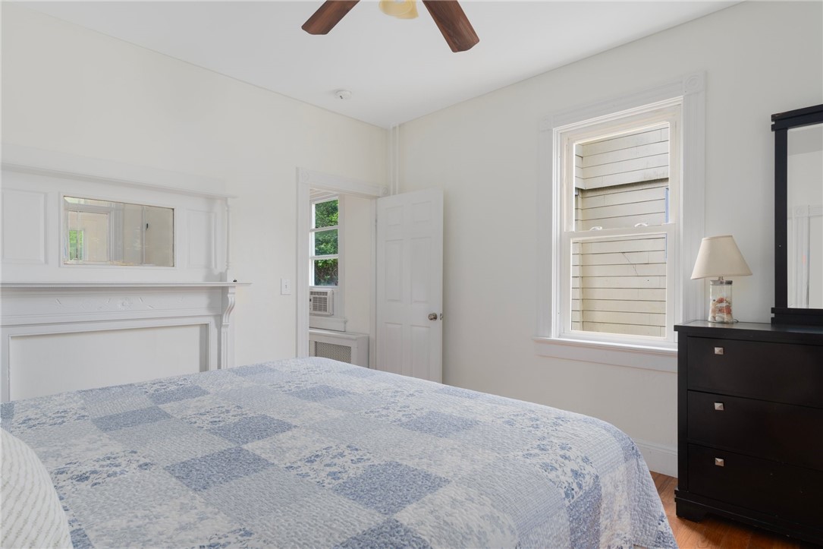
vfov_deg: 64.5
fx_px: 434
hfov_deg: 86.9
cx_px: 412
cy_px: 274
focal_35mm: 19
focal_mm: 19
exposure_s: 1/13
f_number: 7.1
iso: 500
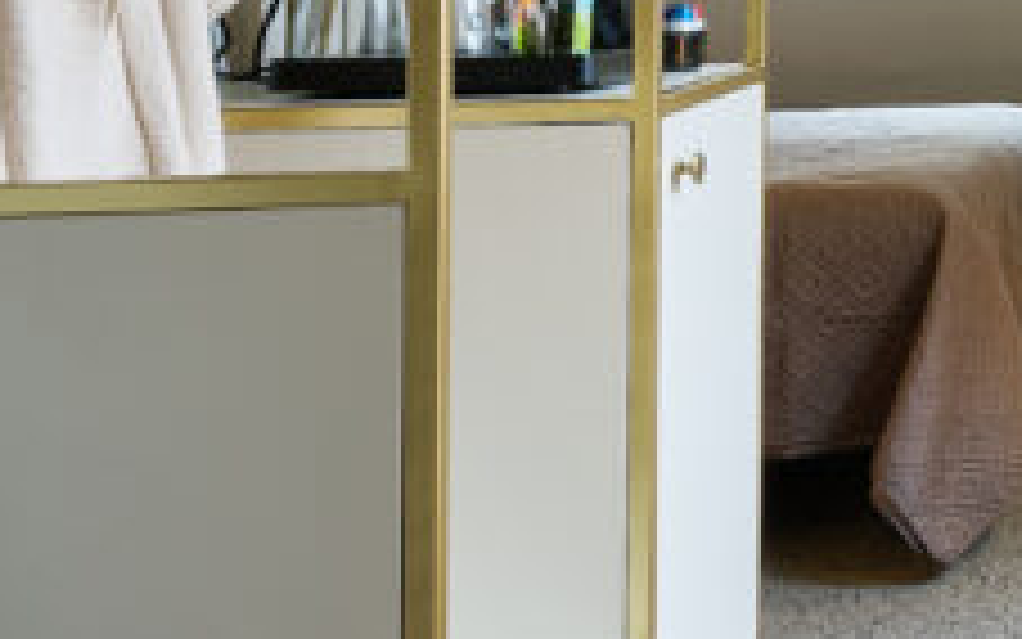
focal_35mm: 69
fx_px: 1922
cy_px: -106
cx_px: 1864
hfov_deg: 20.5
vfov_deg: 18.0
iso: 100
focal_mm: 15
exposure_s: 2
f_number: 14
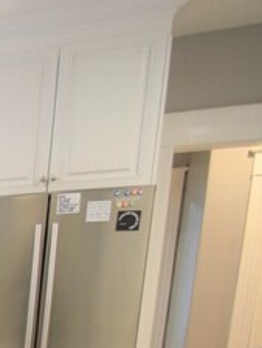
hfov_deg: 17.8
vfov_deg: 34.9
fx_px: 484
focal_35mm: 48
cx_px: -290
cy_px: 370
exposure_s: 1/60
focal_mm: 10
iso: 720
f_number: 4
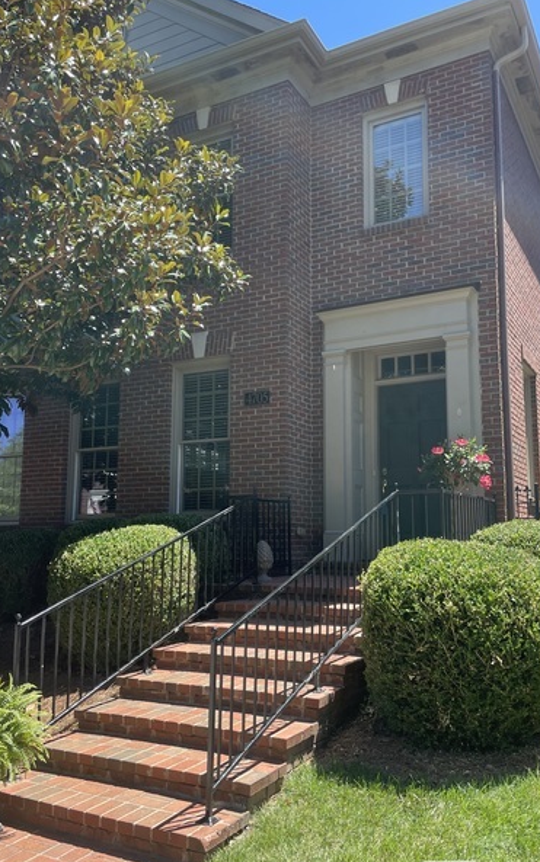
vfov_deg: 61.2
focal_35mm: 31
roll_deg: +1.3
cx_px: 291
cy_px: 434
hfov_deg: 40.6
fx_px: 729
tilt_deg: +7.3
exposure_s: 1/711
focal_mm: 4.2
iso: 32
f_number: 1.6
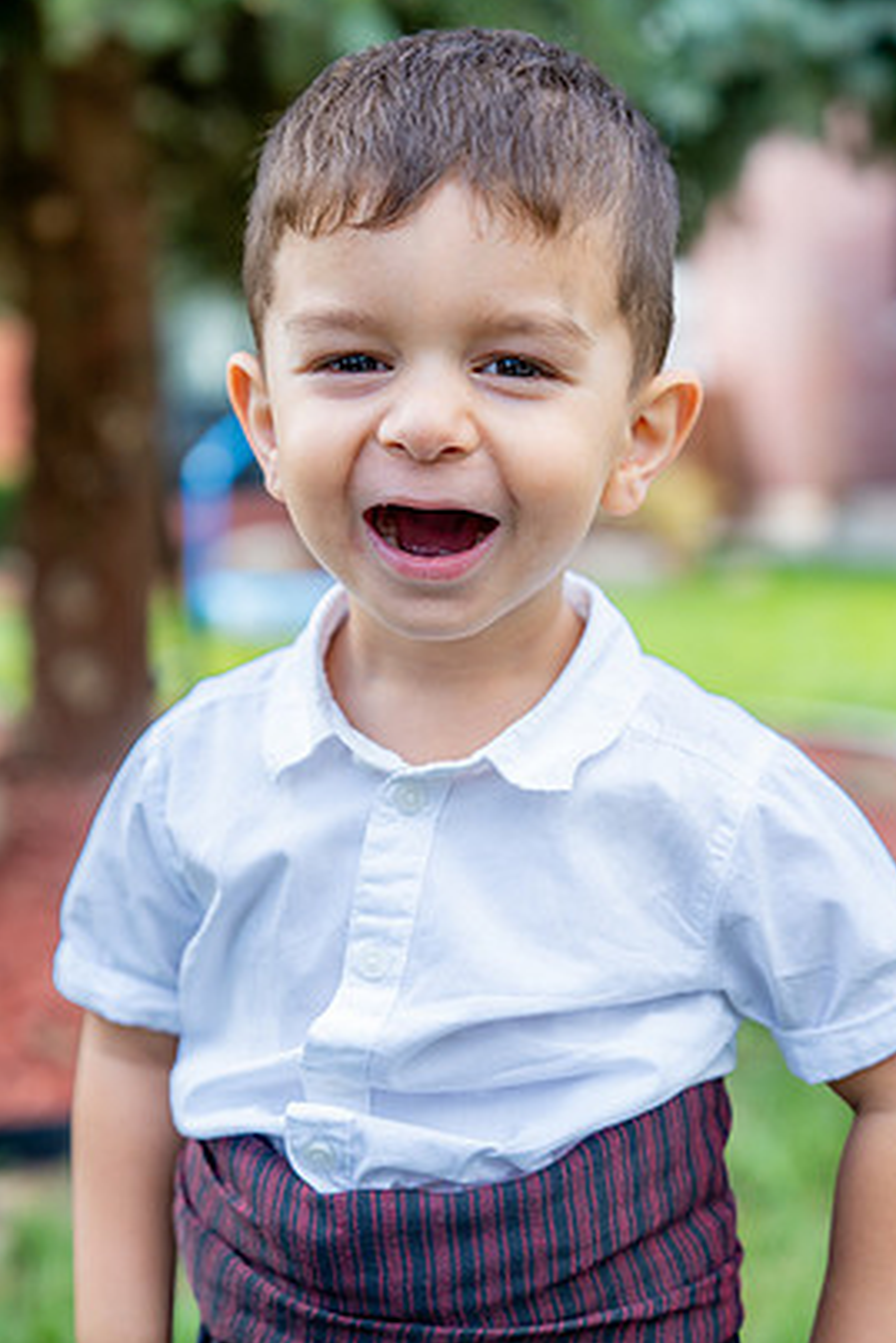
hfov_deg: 23.4
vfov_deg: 34.5
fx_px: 2163
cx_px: 406
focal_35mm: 58
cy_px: 673
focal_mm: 52
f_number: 2.8
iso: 320
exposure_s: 1/1000
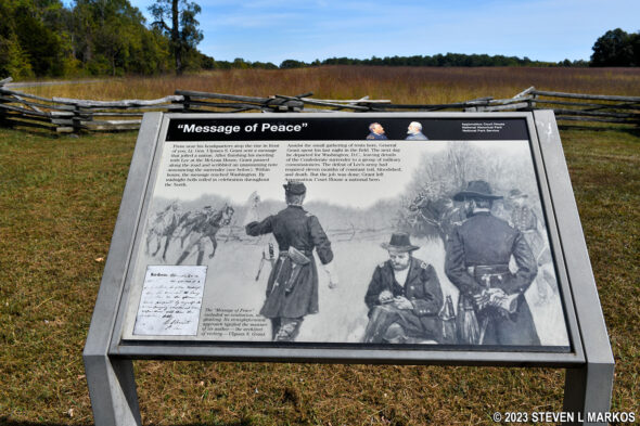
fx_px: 569
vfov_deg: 41.1
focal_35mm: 32
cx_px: 320
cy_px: 213
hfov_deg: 58.7
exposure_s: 1/160
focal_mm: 32
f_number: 11
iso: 200
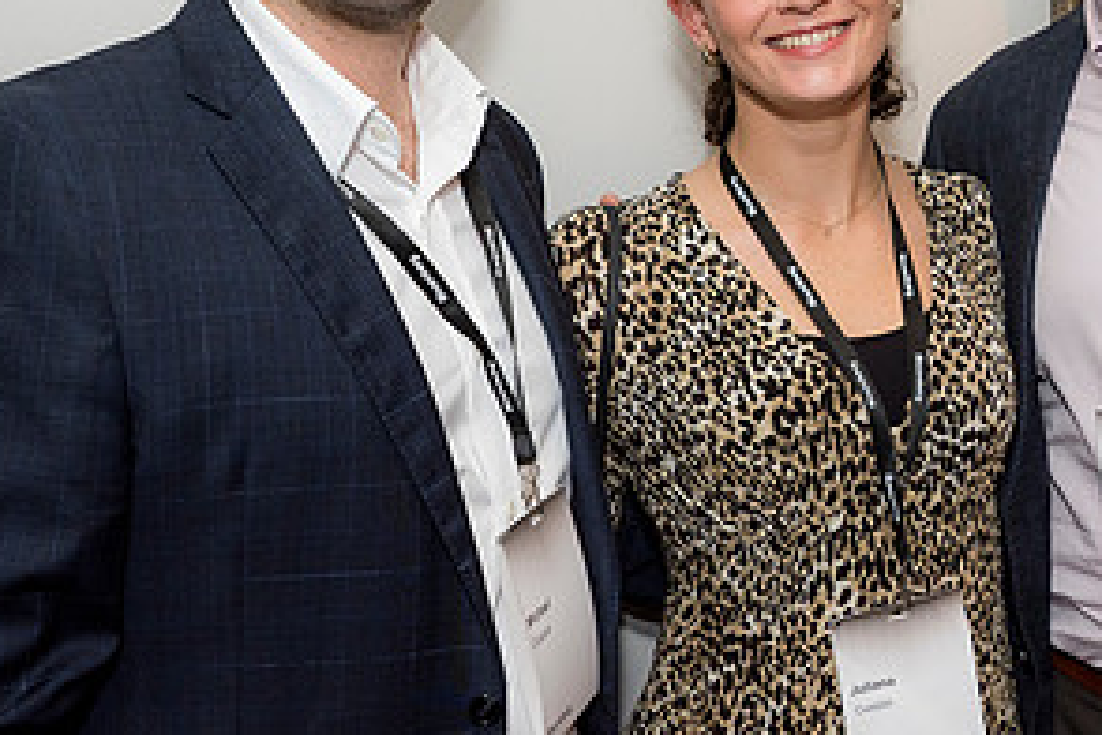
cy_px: 223
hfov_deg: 29.6
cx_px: 930
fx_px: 2020
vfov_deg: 20.5
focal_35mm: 66
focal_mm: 29
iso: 800
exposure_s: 1/125
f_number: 5
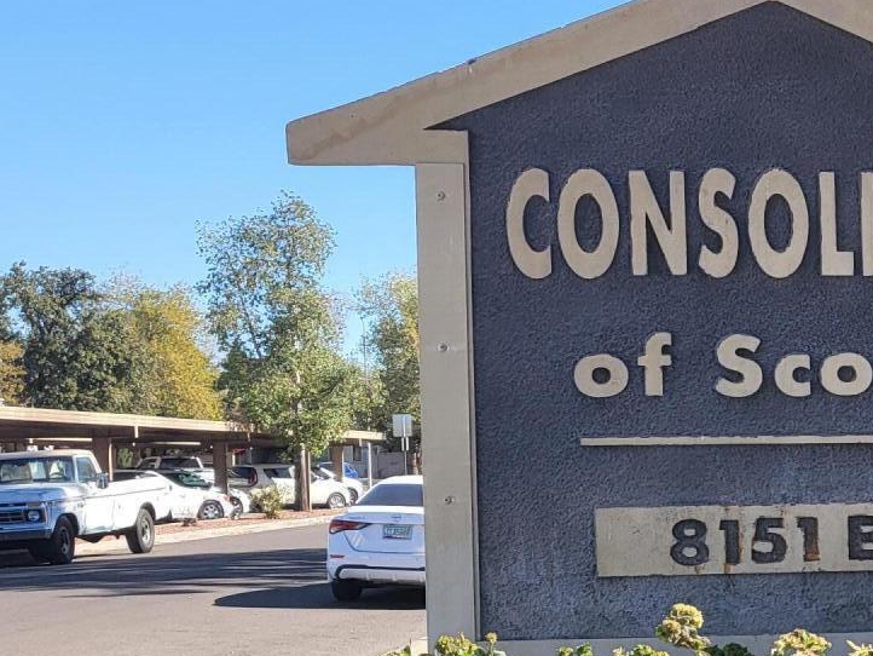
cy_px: 581
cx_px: 977
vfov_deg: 20.1
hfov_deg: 25.0
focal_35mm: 72
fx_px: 1816
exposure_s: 1/1406
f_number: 1.8
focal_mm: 4.25
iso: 50
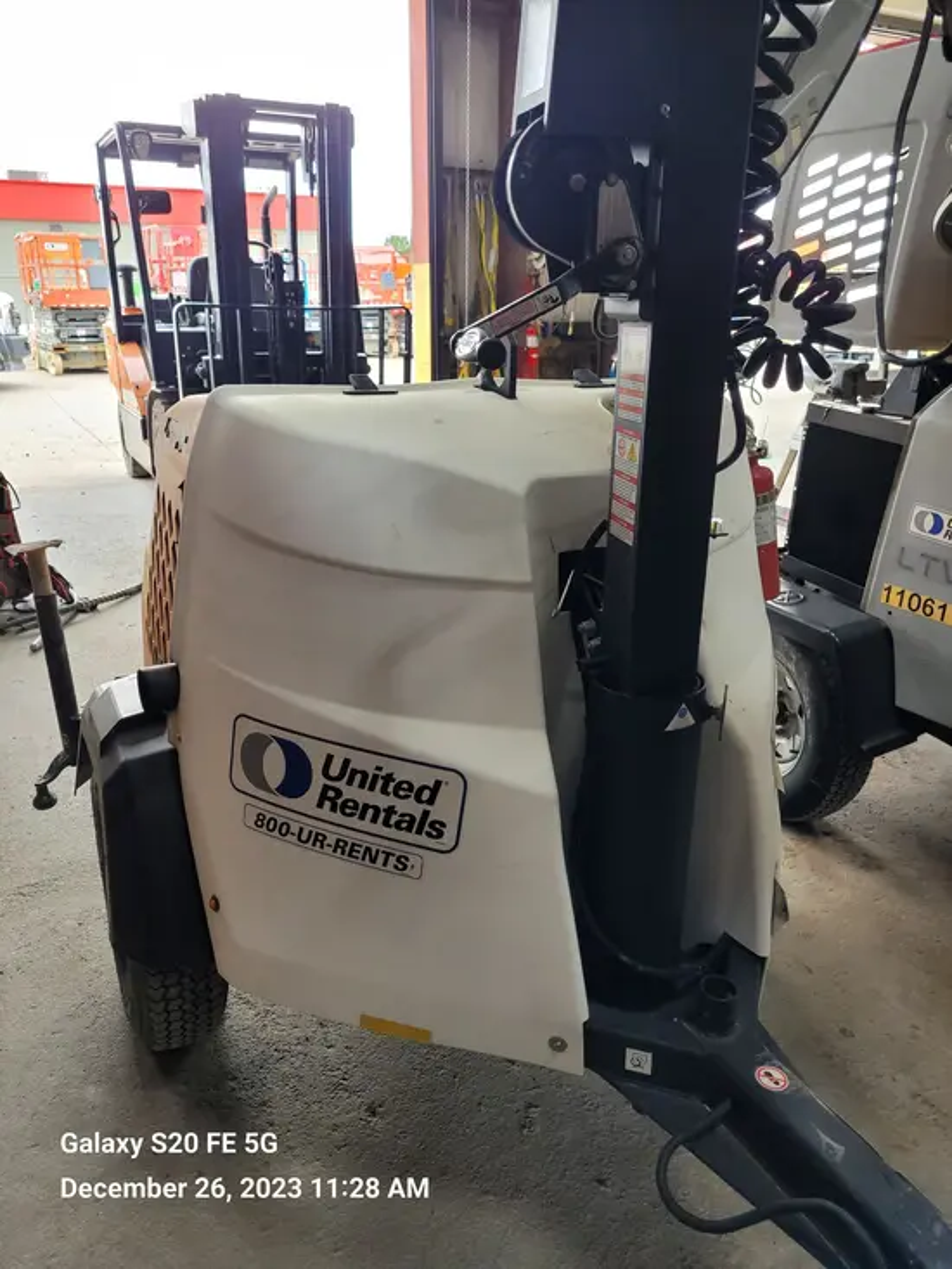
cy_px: 634
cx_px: 476
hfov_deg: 53.1
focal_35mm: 26
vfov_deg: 67.3
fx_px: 953
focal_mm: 5.4
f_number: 1.8
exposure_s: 1/120
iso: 80
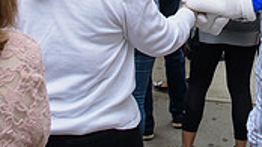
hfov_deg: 24.7
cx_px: 229
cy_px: -118
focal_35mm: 84
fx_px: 584
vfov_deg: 13.0
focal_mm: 24
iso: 200
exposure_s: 1/250
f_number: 4
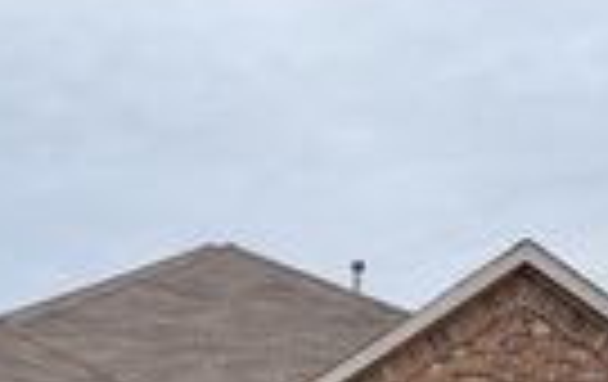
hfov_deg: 22.0
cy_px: 708
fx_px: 1561
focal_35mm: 94
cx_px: 203
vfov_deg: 12.6
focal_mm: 6.76
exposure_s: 1/5319
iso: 80
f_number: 1.78
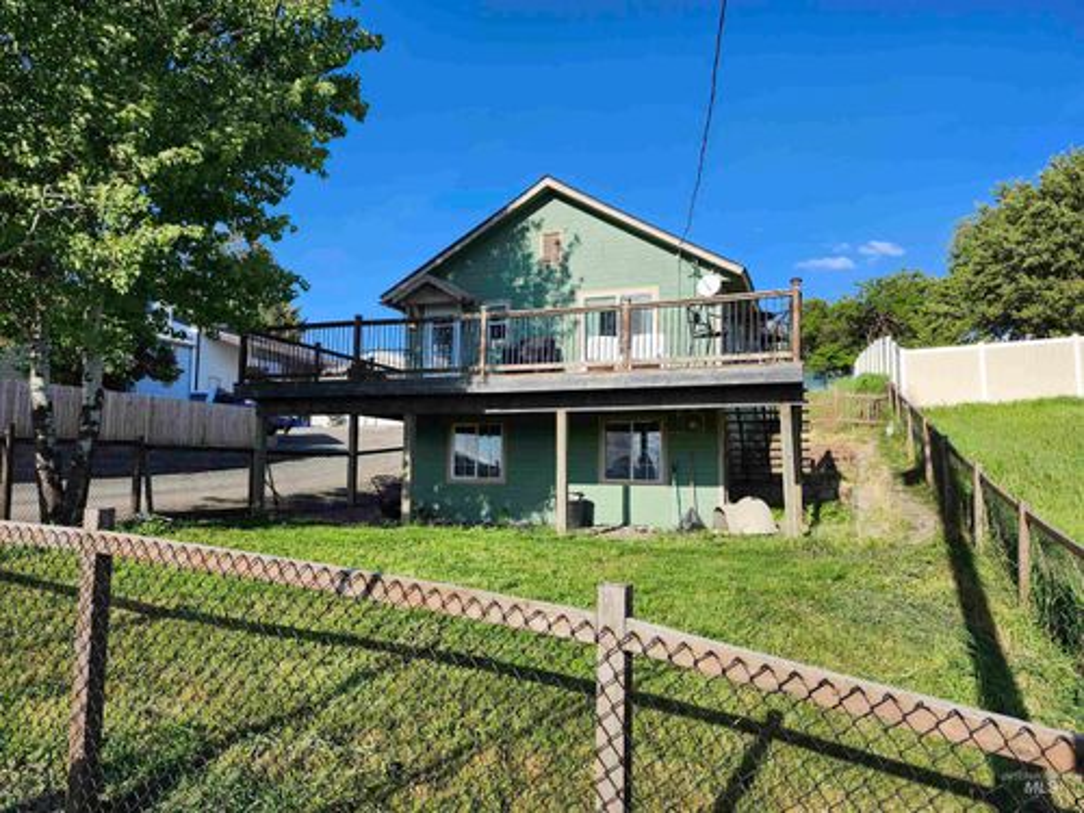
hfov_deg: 73.9
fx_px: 720
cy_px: 406
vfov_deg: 58.9
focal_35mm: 23
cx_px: 542
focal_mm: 5.54
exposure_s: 1/1350
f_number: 1.8
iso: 25
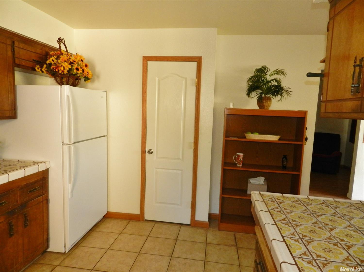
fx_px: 242
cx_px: 182
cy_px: 136
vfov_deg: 58.9
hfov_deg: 73.9
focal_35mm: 23
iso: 320
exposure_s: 1/30
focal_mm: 4
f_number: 3.4
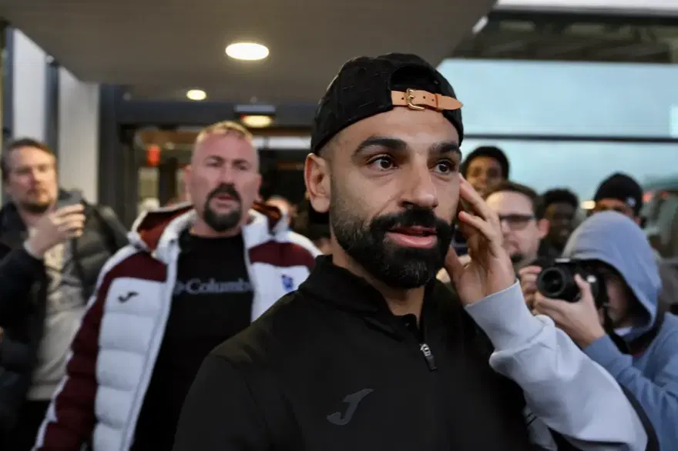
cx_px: 339
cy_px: 226
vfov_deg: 36.8
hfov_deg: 53.1
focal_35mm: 36
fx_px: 678
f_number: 2.8
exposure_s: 1/200
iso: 1600
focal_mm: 24
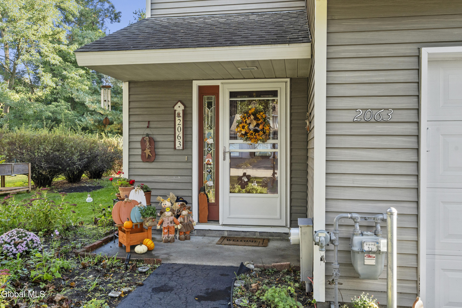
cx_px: 231
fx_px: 385
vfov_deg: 43.6
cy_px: 154
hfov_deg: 61.9
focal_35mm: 30
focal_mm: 30
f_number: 8
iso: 800
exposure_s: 1/160
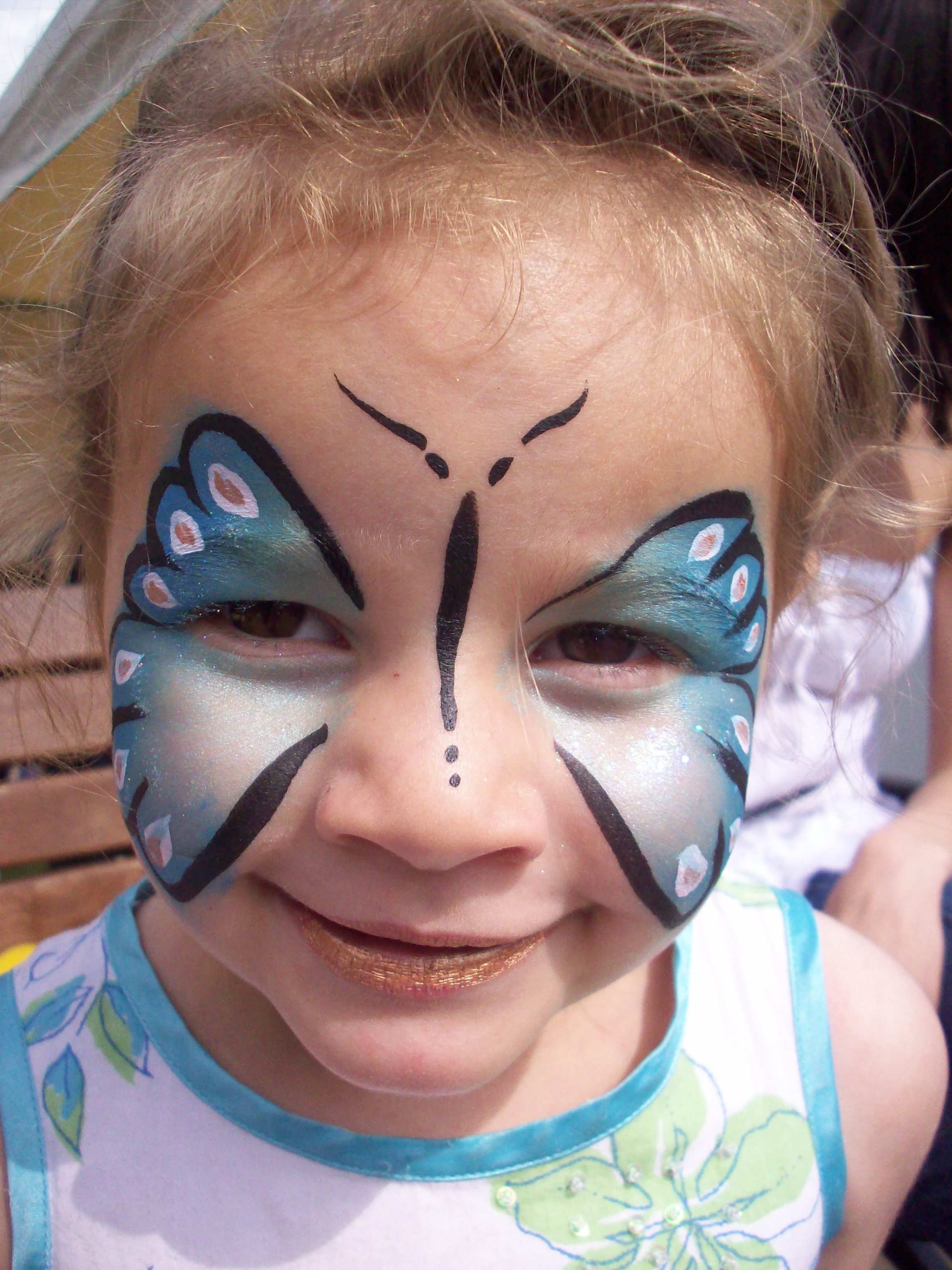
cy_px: 635
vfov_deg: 50.1
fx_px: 1357
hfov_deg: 38.7
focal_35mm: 37
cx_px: 476
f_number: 5.6
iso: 160
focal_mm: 6.2
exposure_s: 1/535
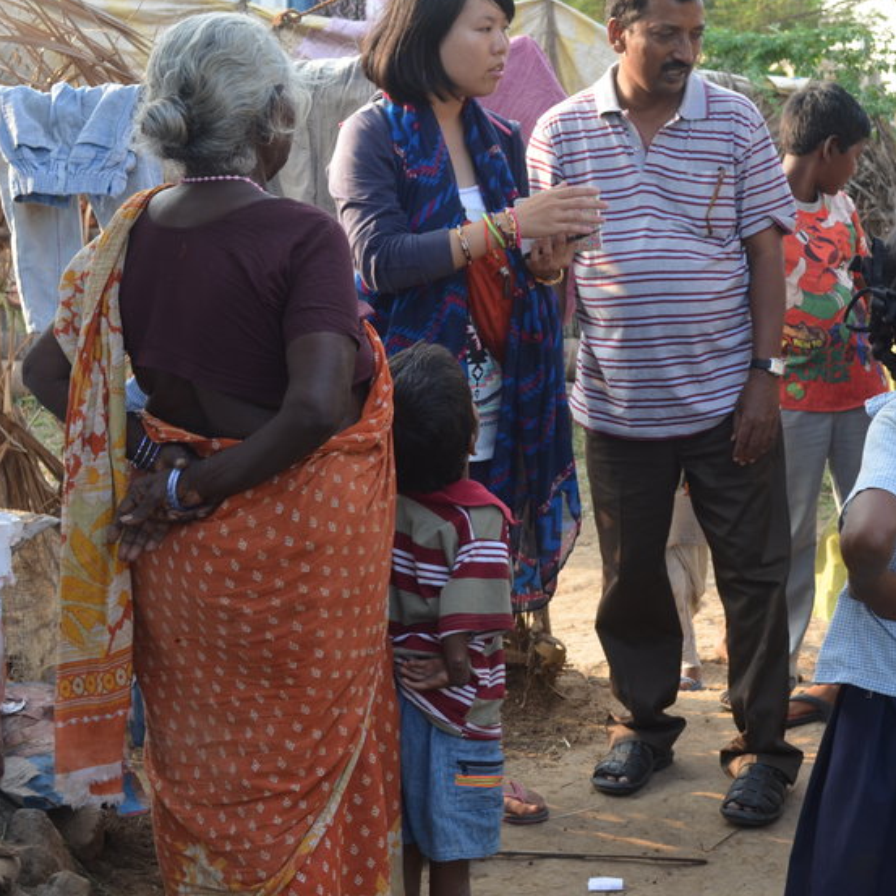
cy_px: 434
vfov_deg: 26.1
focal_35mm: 66
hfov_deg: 26.0
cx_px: 588
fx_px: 1933
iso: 250
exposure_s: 1/125
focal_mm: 28
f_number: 5.6
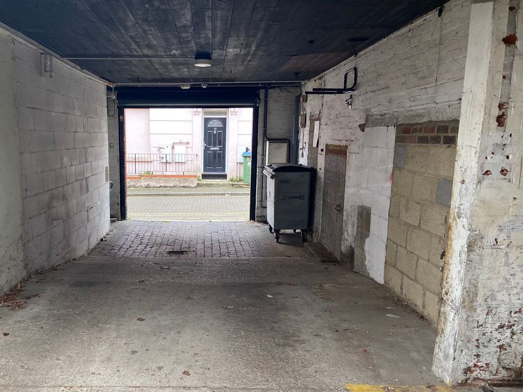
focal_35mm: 33
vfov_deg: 42.8
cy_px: 229
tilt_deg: -9.2
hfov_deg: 54.7
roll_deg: +0.9
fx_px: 499
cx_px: 193
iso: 125
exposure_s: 1/121
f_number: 1.8
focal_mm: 4.25
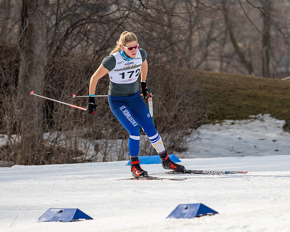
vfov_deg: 3.0
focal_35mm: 521
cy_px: 119
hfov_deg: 3.7
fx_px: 4467
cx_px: 156
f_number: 5.6
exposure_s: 1/2000
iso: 400
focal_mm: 300
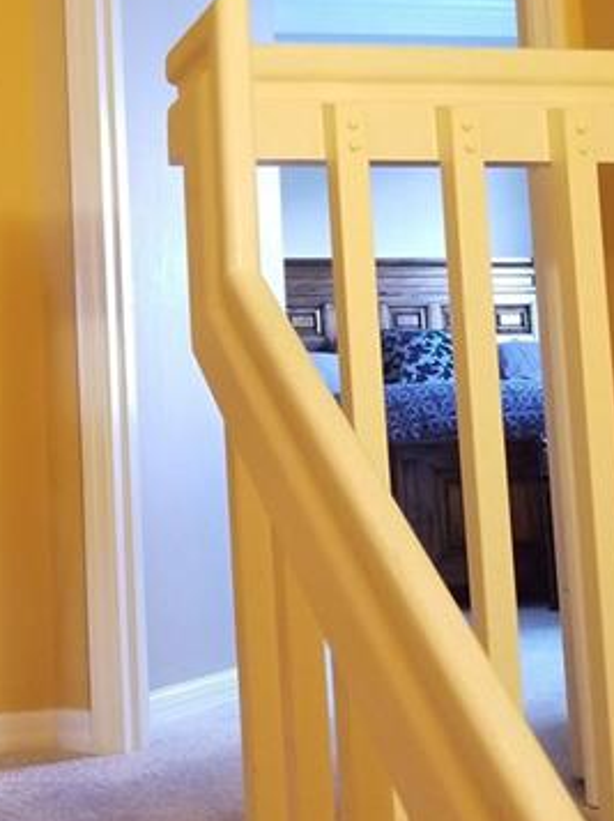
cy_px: 294
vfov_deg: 34.2
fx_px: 1327
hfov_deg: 24.7
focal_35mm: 56
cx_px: -16
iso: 800
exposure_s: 1/60
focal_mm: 4.25
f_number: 1.7
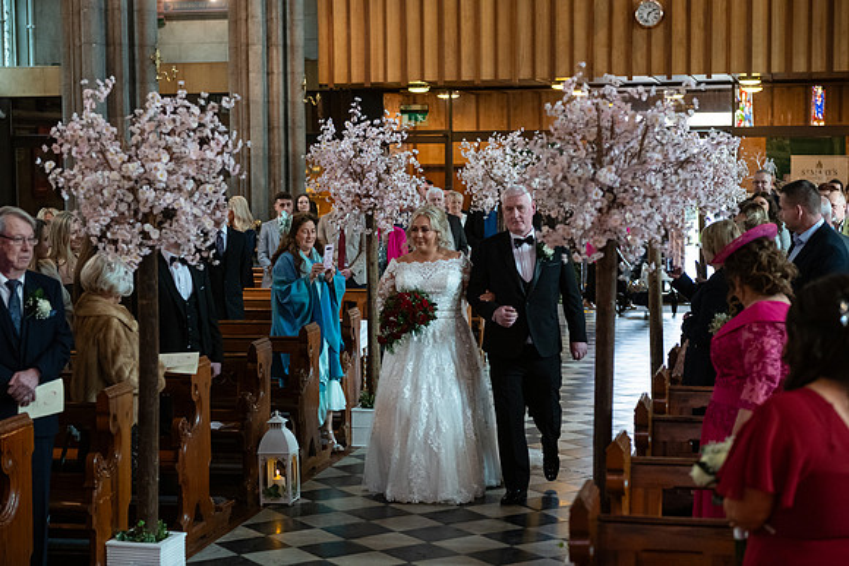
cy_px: 283
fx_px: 1651
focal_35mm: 70
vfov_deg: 19.5
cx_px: 424
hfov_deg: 28.8
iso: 1250
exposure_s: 1/160
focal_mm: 70
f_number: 3.5
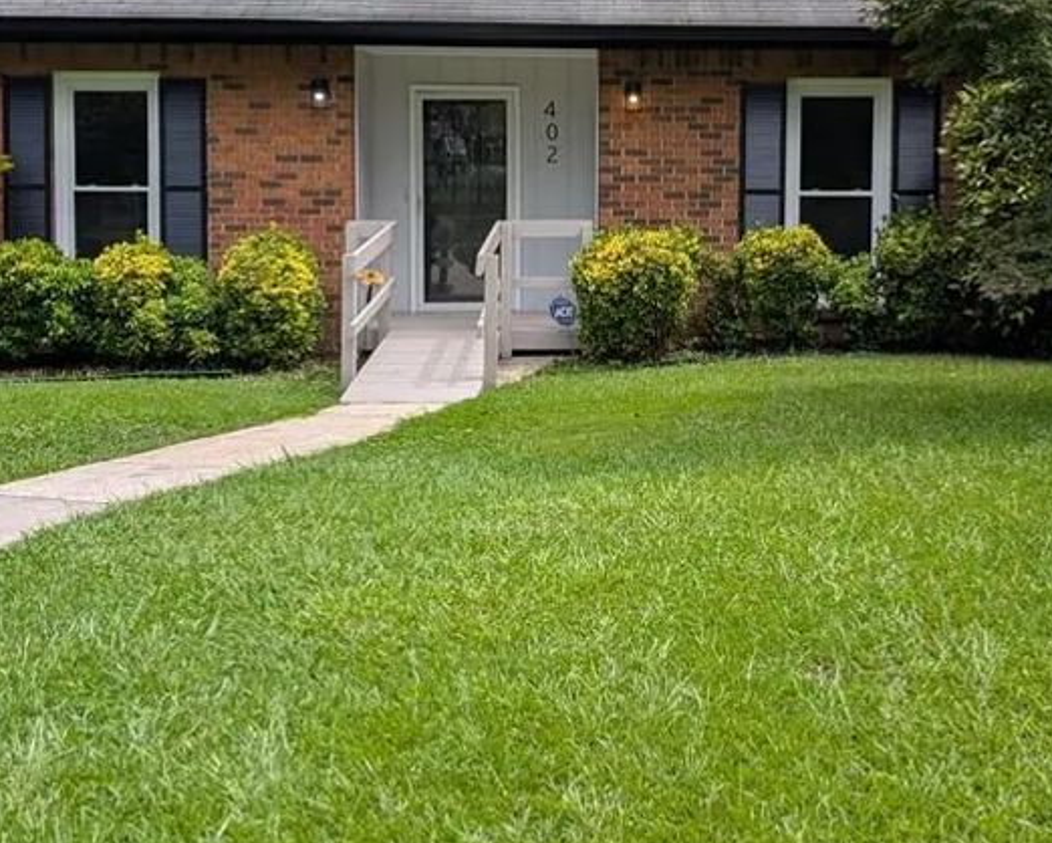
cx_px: 625
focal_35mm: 46
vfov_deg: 32.4
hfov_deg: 40.2
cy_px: 254
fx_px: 1433
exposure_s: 1/1103
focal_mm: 6.9
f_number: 1.68
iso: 22
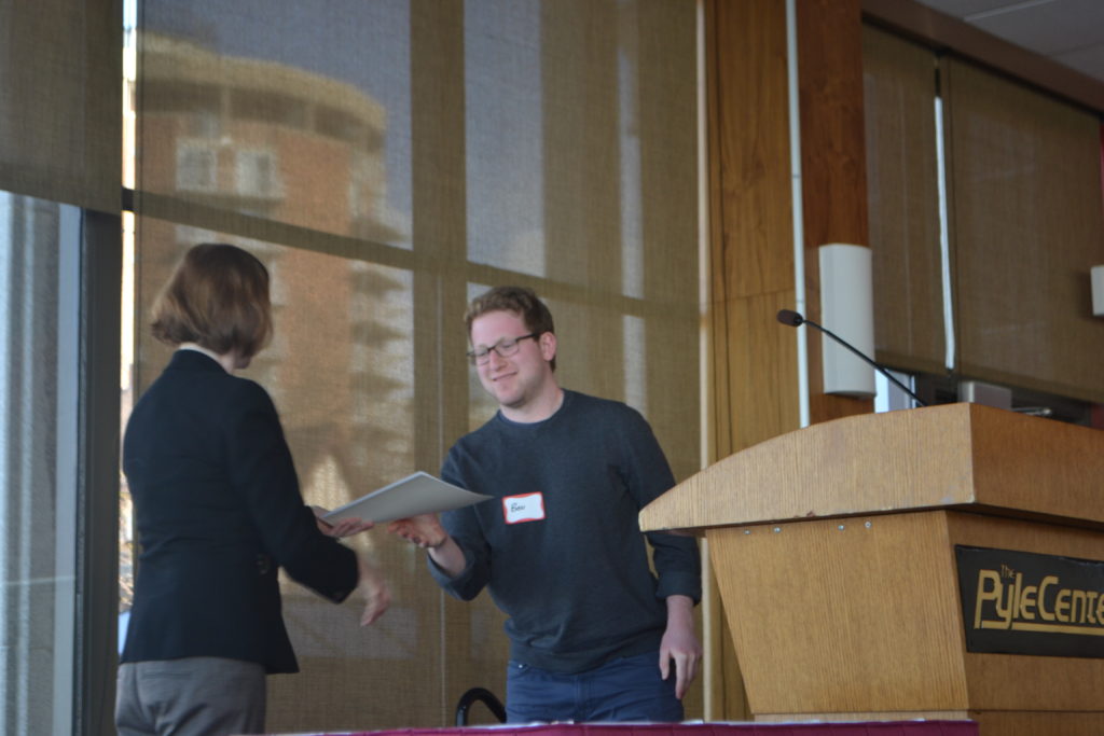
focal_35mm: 75
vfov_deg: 18.2
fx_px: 2300
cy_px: 368
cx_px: 552
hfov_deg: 27.0
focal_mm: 50
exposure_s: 1/50
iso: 400
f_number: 5.6
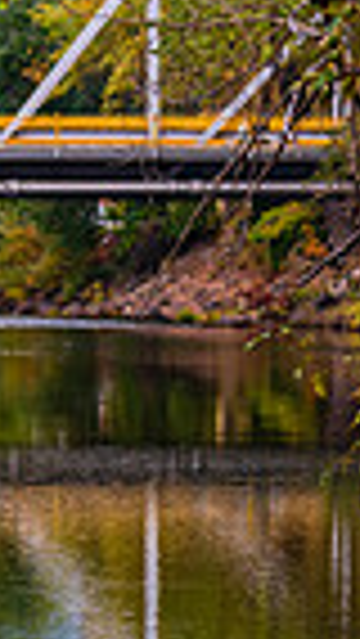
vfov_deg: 6.1
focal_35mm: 356
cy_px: 262
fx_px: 6034
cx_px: -98
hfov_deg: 3.4
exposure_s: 1/320
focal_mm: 82
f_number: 4.5
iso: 360
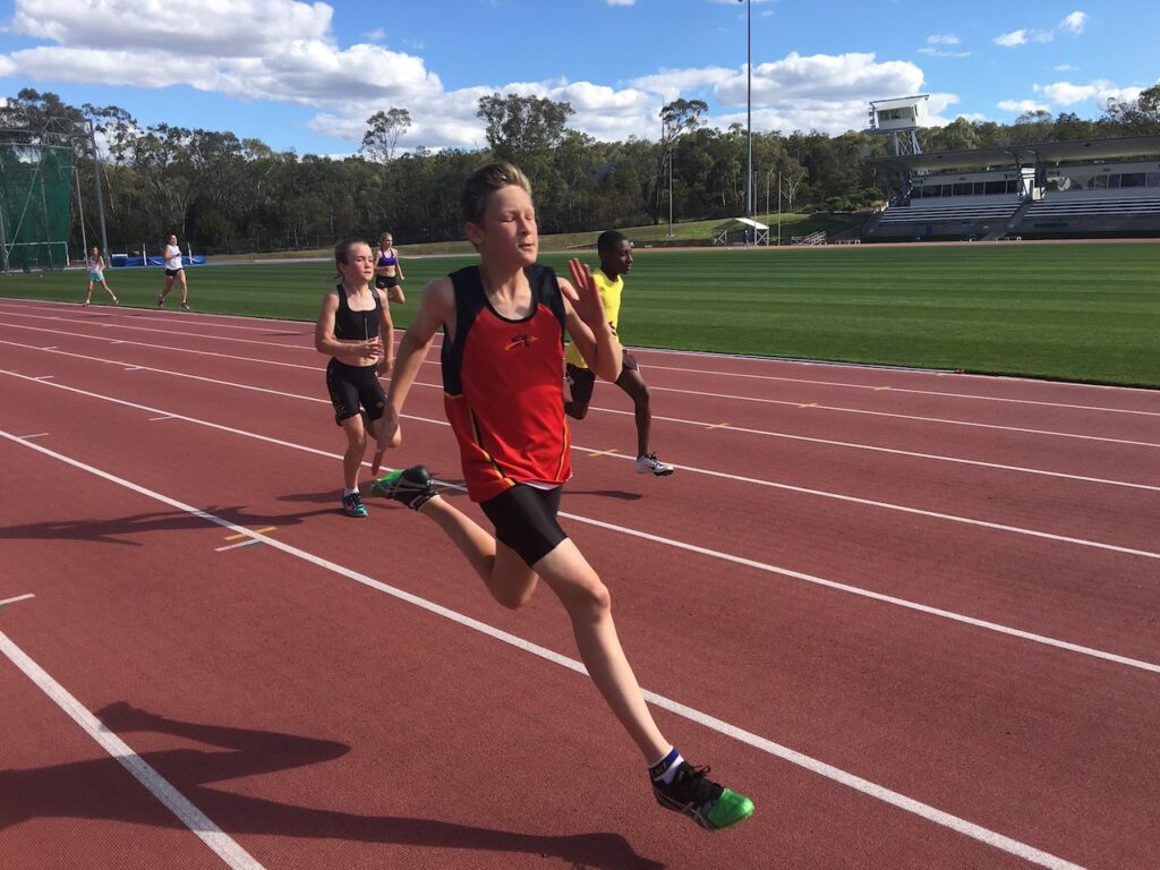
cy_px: 435
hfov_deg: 61.7
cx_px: 580
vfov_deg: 48.2
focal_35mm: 29
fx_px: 972
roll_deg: +2.1
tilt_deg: -9.7
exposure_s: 1/1350
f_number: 2.2
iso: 25
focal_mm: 4.15
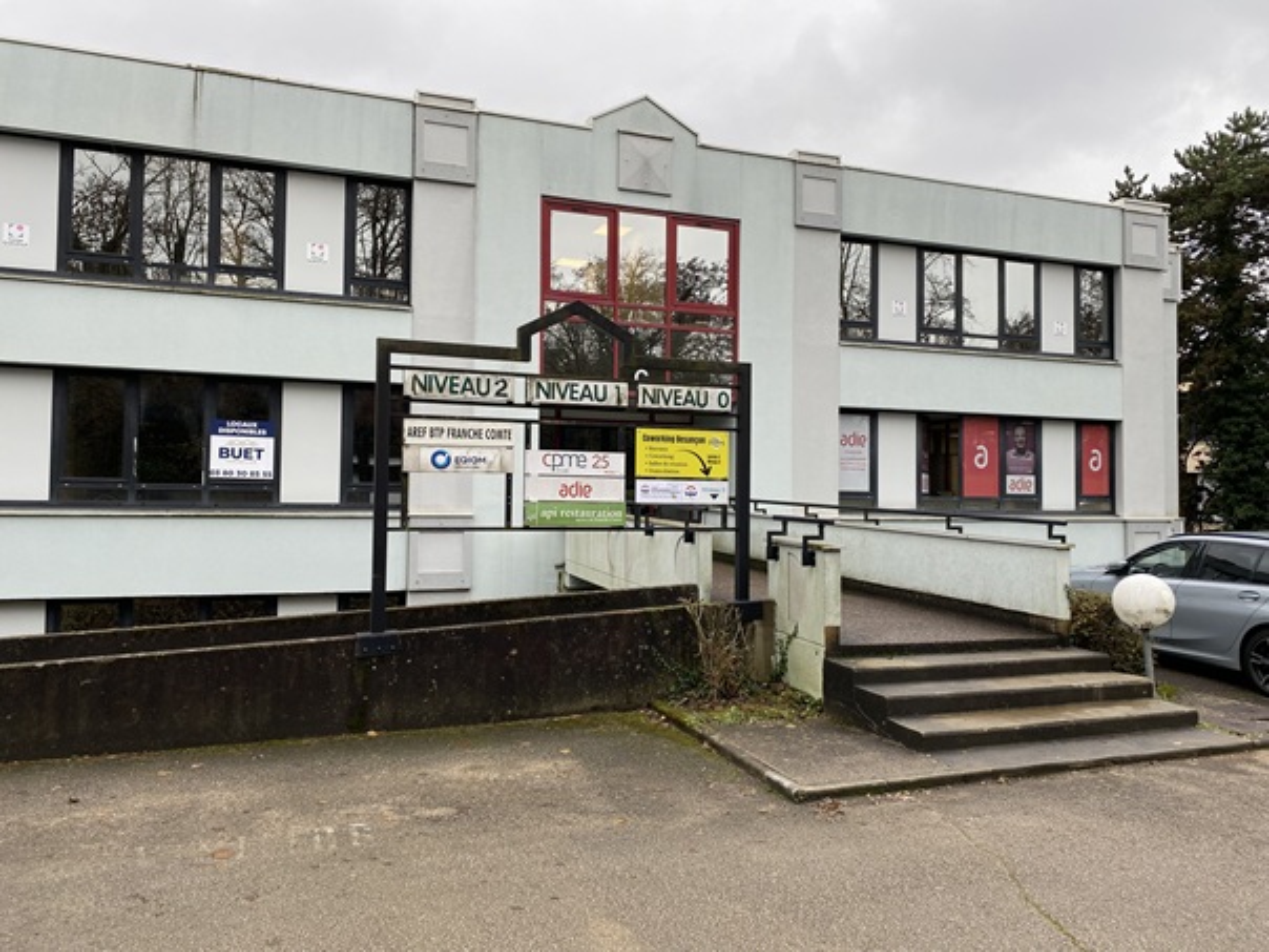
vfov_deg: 53.1
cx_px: 634
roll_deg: -0.7
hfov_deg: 67.3
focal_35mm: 26
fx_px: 953
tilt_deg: +0.7
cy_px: 476
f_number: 1.8
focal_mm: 4.25
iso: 32
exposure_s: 1/214
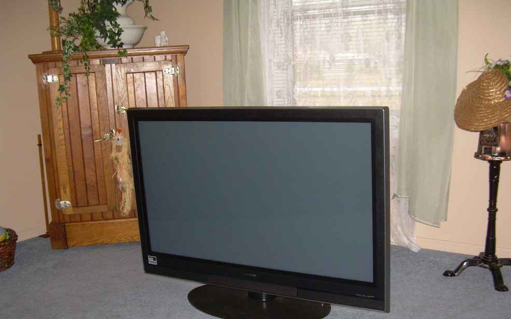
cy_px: 185
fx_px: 585
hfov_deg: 47.2
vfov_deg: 30.5
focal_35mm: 42
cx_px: 257
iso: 200
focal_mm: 6.3
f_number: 2.8
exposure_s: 1/60
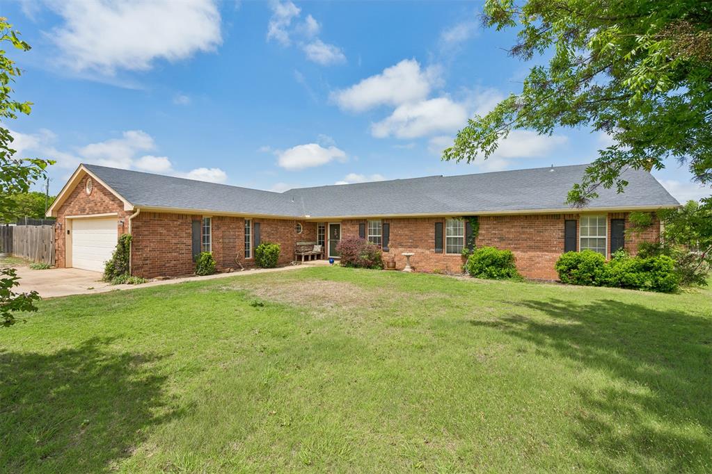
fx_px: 316
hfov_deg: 96.7
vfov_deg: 73.7
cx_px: 356
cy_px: 237
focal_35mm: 16
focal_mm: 16
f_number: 8
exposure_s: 1/800
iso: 200
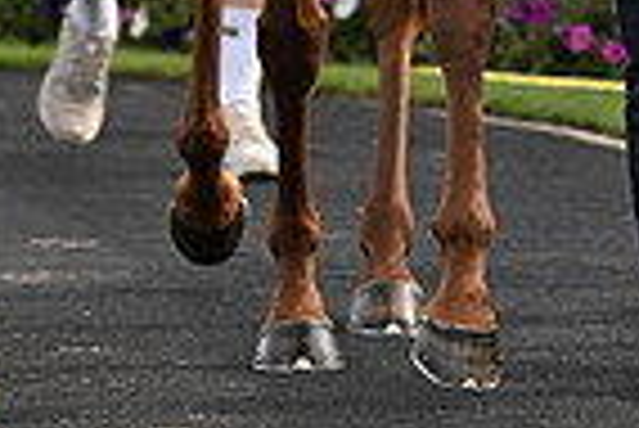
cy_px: -381
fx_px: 14516
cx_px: 747
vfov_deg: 1.7
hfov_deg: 2.5
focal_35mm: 817
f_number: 4.5
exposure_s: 1/2500
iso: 800
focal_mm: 200
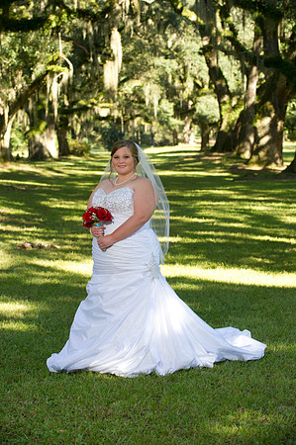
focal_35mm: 95
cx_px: 148
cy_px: 222
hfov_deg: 14.4
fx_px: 1174
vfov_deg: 21.5
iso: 400
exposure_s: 1/125
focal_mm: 95
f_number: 5.6
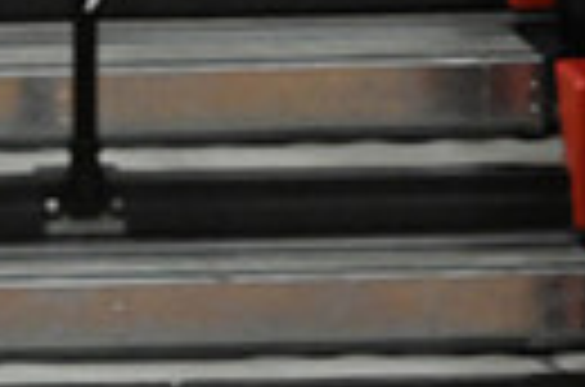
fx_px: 17410
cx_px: 1296
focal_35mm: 1074
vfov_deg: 1.3
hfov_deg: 1.9
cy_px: 515
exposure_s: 1/400
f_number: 4
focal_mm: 160
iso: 5000
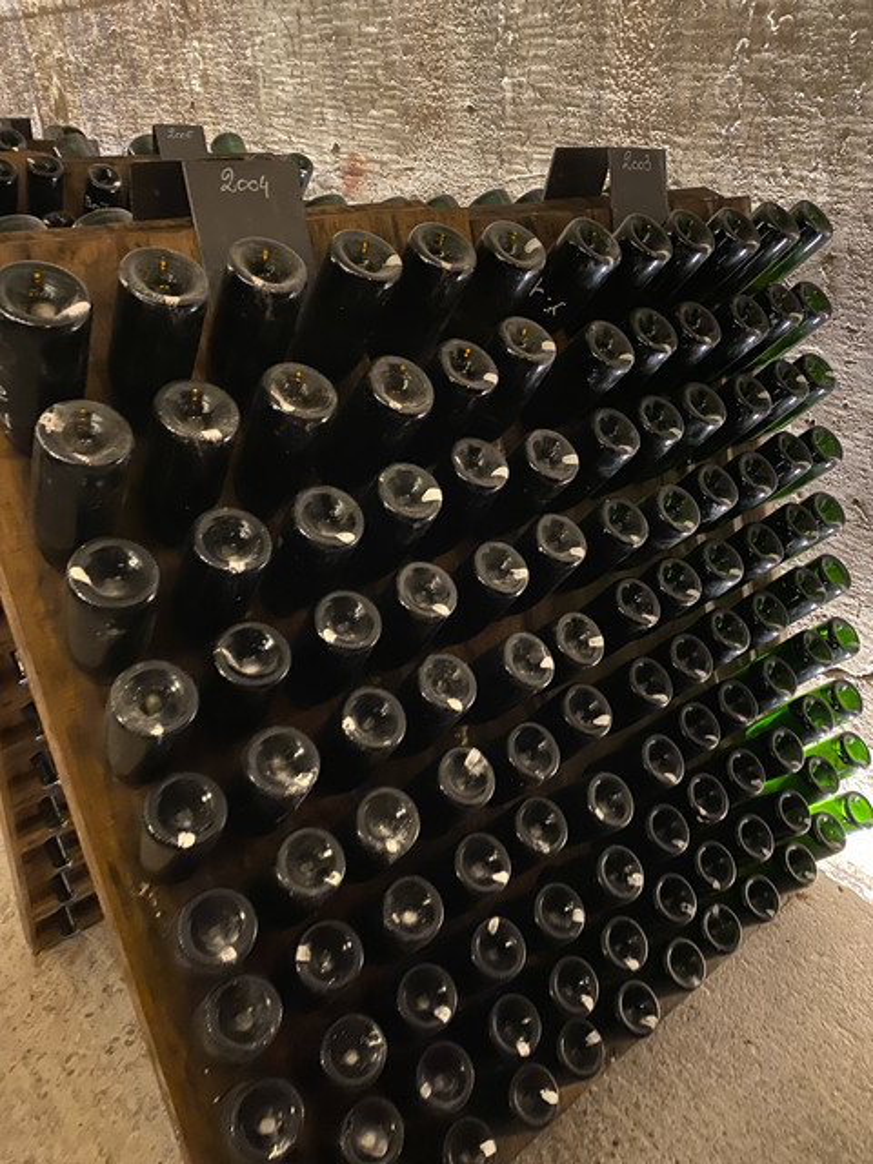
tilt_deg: -27.6
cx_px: 436
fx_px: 874
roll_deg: -0.3
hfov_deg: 53.1
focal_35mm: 26
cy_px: 582
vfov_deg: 67.3
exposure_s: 1/10
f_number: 1.8
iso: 500
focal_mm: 4.25
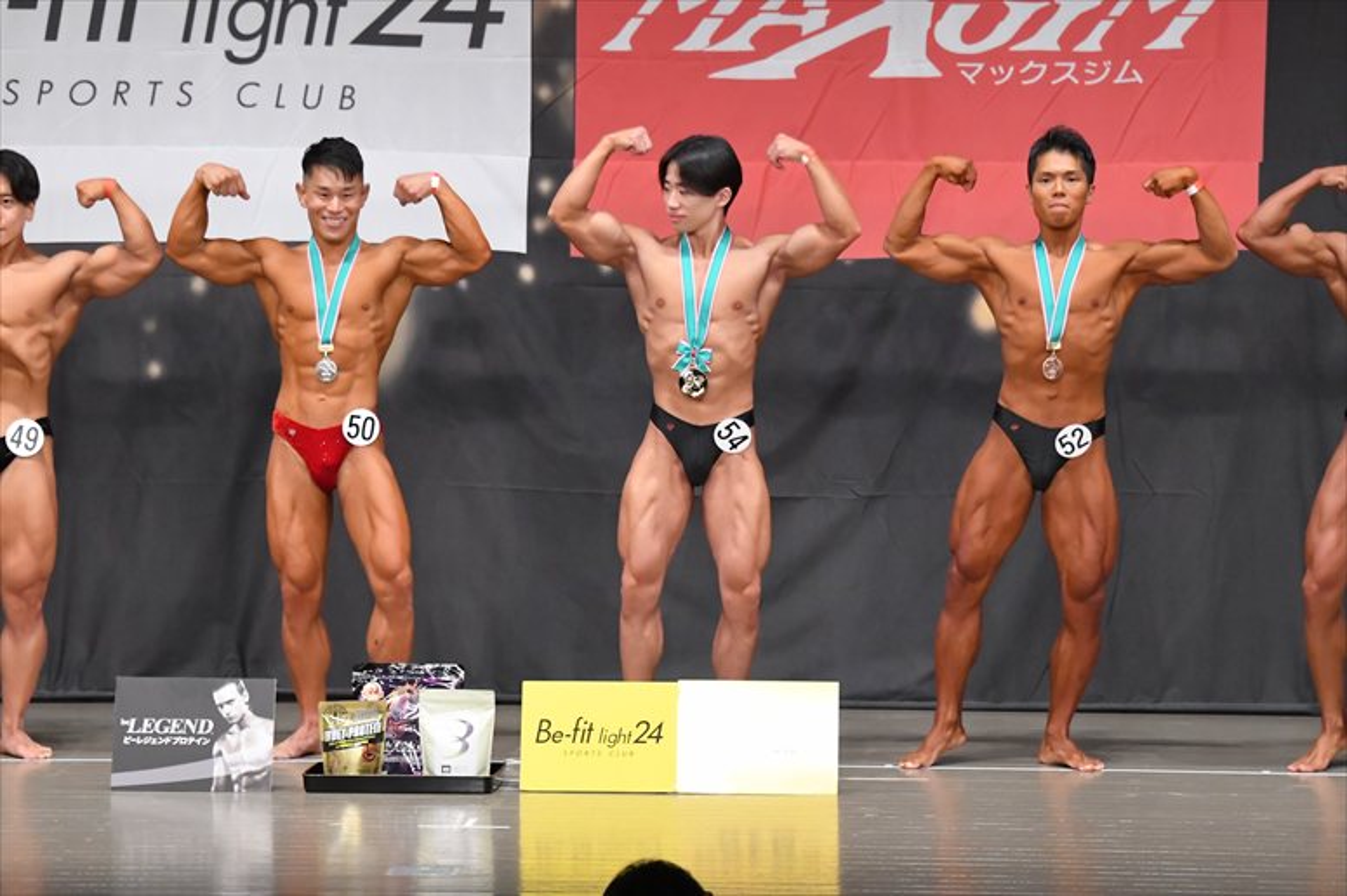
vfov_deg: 7.5
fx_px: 6844
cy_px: 448
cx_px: 674
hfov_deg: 11.2
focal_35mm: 183
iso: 6400
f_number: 5.6
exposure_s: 1/400
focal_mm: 122
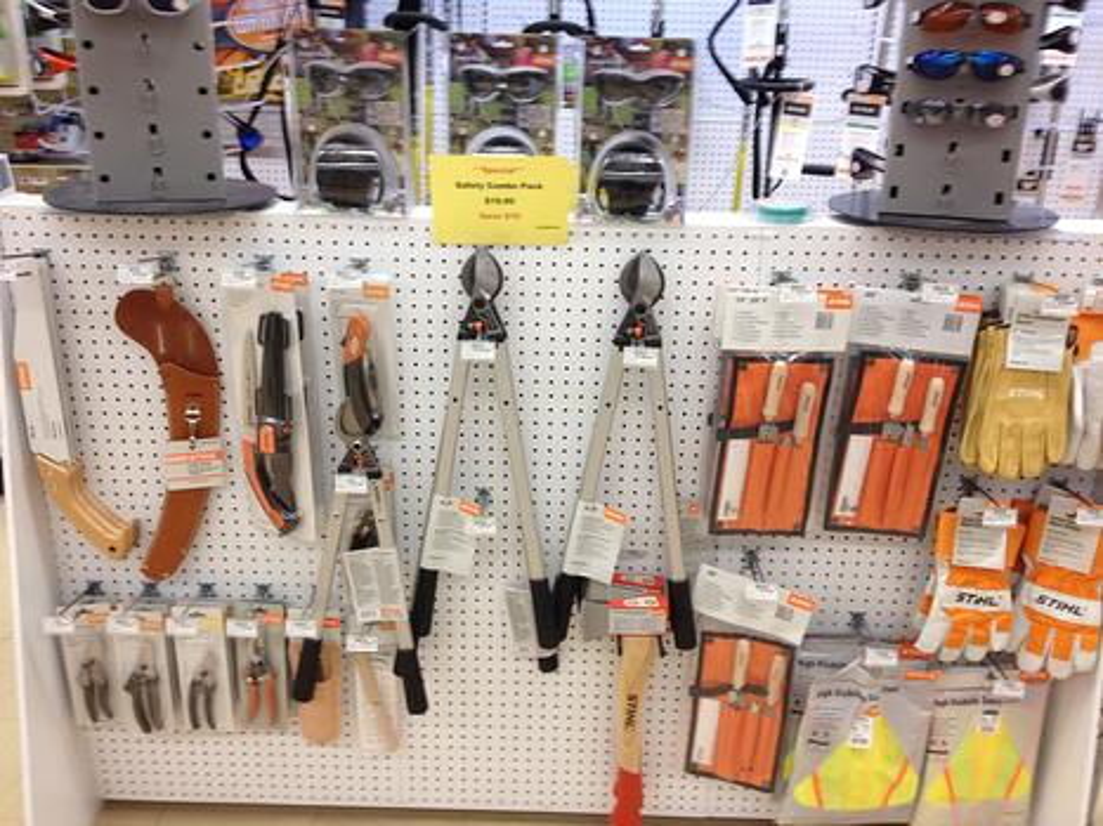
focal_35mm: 35
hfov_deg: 52.6
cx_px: 552
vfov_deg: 40.7
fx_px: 1115
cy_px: 413
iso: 64
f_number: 2.4
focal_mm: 4.28
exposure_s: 1/20
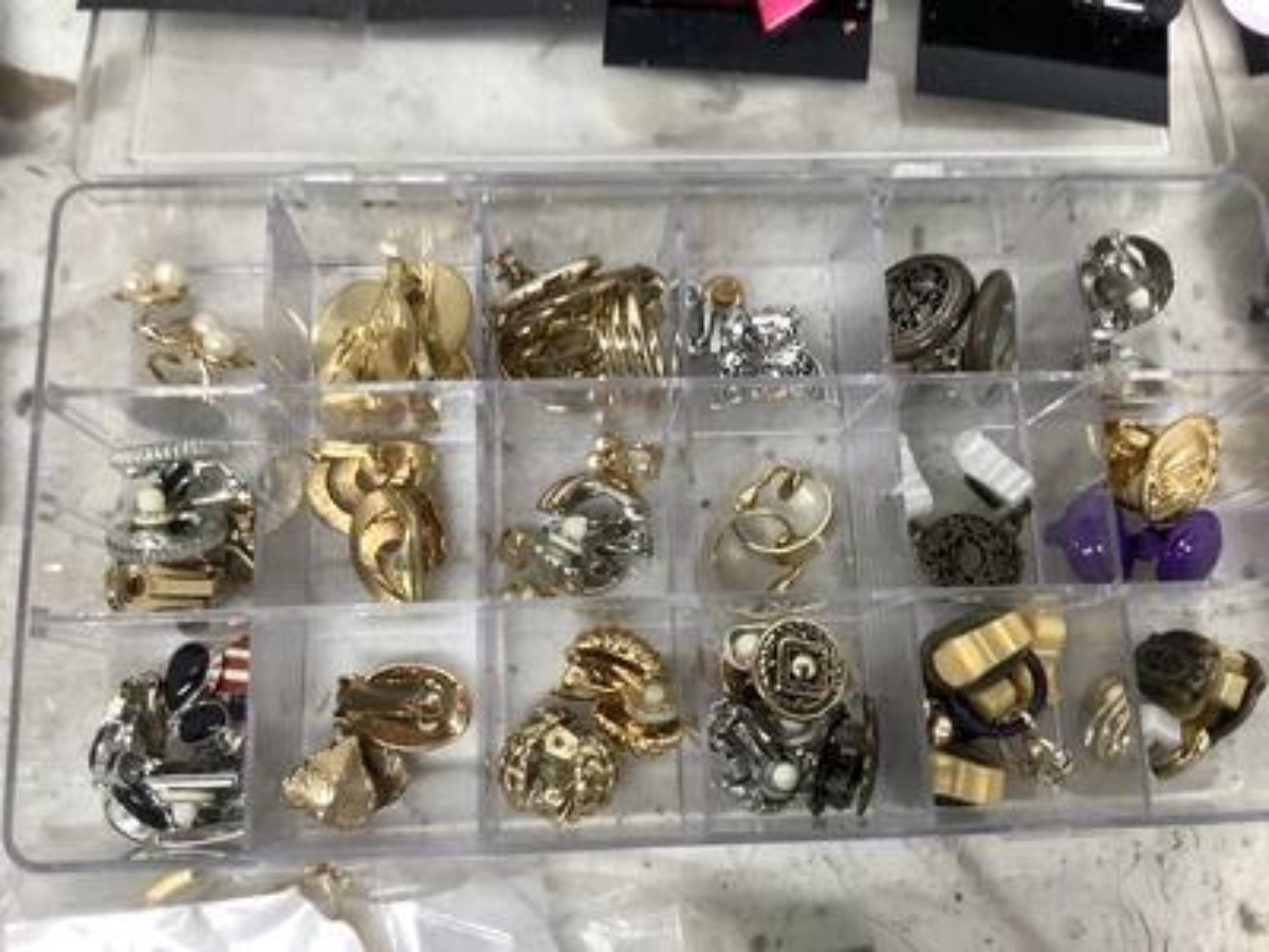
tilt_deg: -78.1
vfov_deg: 45.4
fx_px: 1136
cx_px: 634
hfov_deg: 58.4
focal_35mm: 31
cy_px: 476
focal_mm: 3.3
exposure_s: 1/60
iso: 64
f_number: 2.4
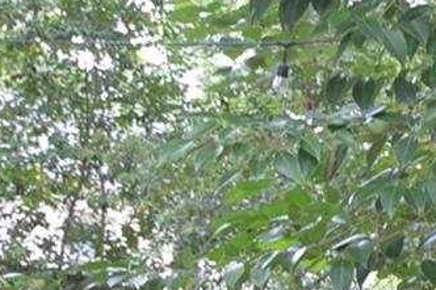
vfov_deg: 8.9
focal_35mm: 148
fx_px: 1791
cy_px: 516
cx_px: 1161
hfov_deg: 10.9
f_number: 5.6
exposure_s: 1/125
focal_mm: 16
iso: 400
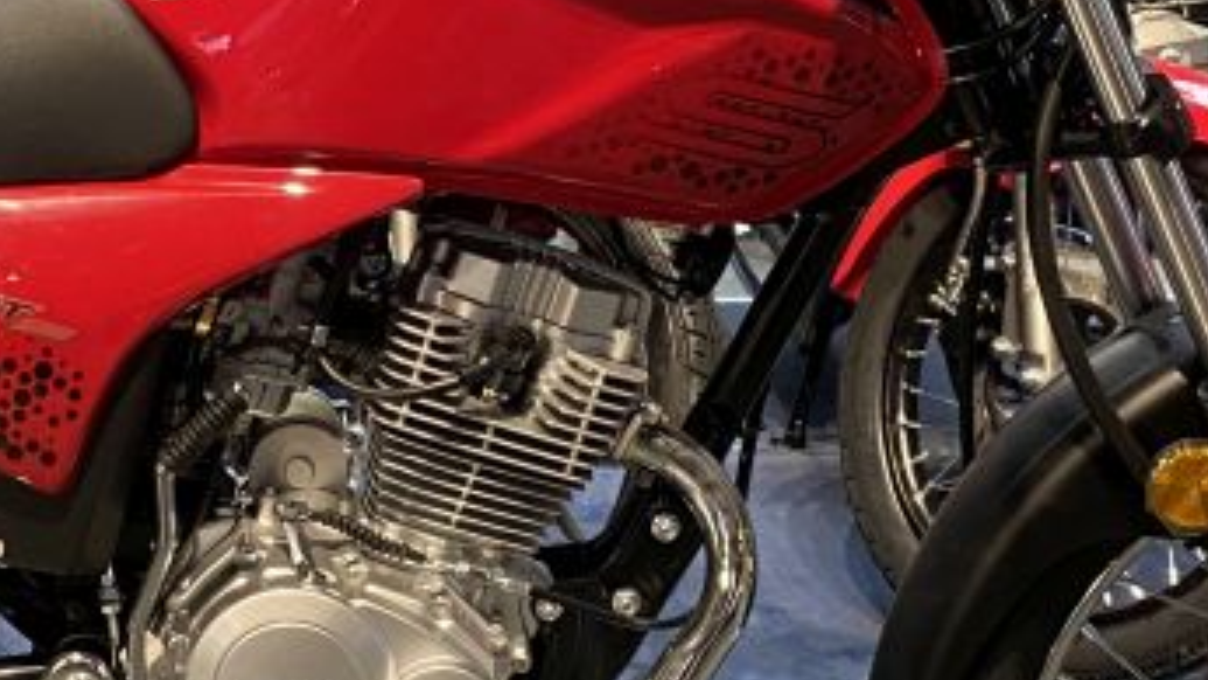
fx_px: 2787
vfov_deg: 13.9
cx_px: 210
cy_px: 363
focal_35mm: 87
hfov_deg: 24.0
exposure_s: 1/50
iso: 125
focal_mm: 4.25
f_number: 1.8
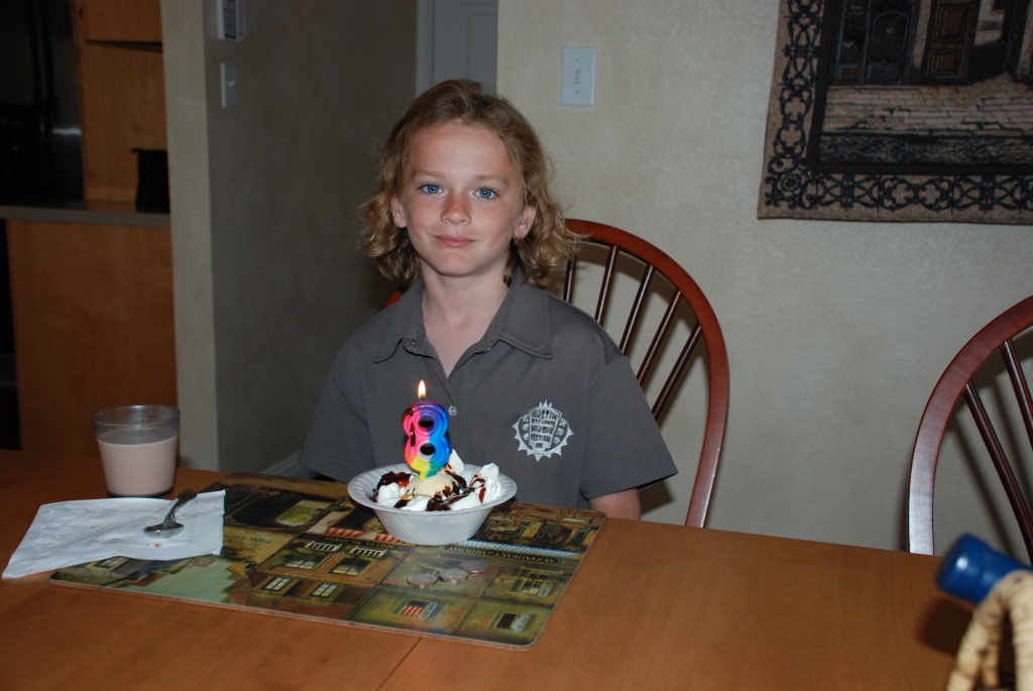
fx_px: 1120
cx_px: 516
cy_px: 346
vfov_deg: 34.3
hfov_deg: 49.5
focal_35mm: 39
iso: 200
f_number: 4
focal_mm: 26
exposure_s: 1/60
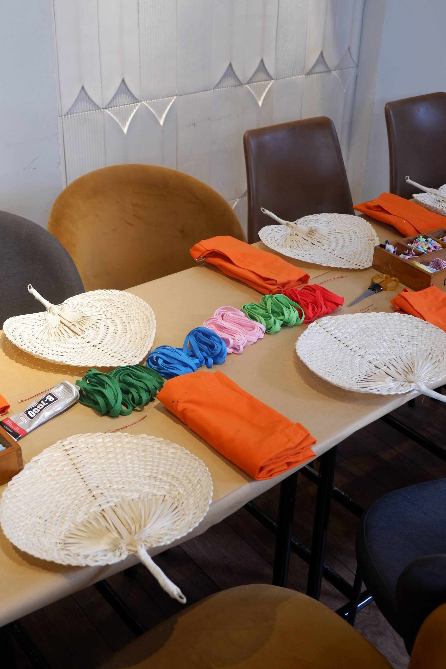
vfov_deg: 46.4
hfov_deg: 31.9
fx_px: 780
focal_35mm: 42
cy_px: 334
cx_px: 223
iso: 800
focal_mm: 28.2
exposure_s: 1/60
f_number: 4.5
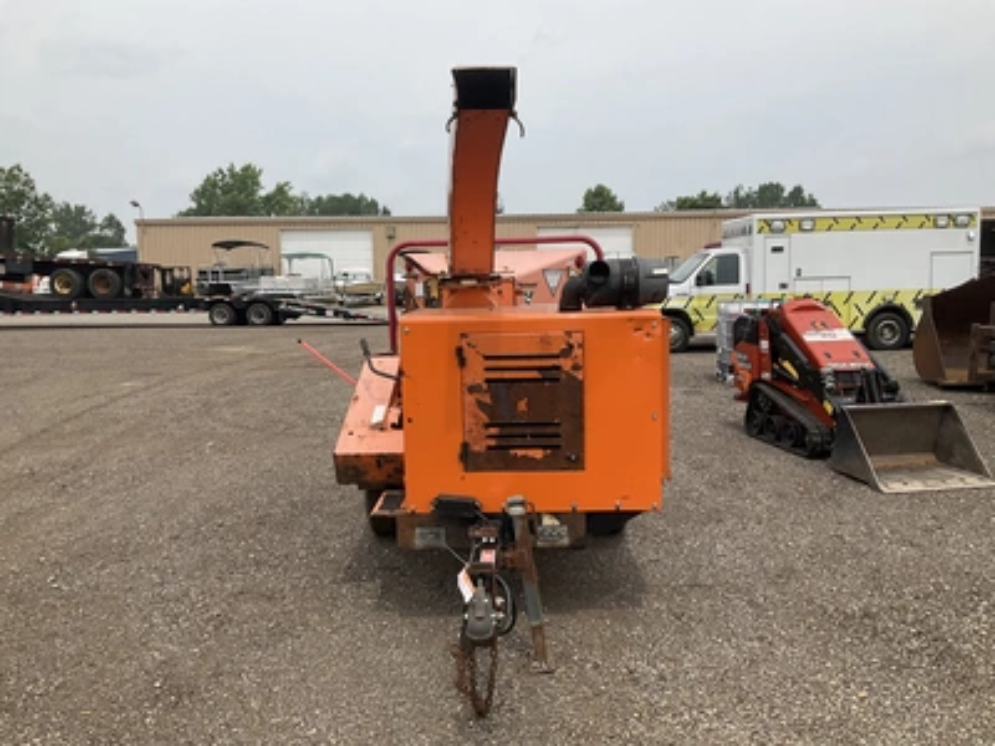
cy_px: 373
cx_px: 498
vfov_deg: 48.2
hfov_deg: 61.7
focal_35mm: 29
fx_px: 834
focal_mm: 3
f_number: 1.8
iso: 25
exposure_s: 1/1912
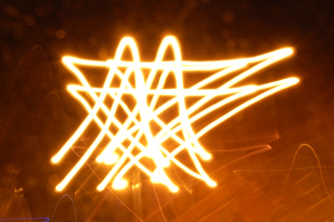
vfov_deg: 47.8
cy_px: 111
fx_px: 250
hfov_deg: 67.4
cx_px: 167
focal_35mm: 27
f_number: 22
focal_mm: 18
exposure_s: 10
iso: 200
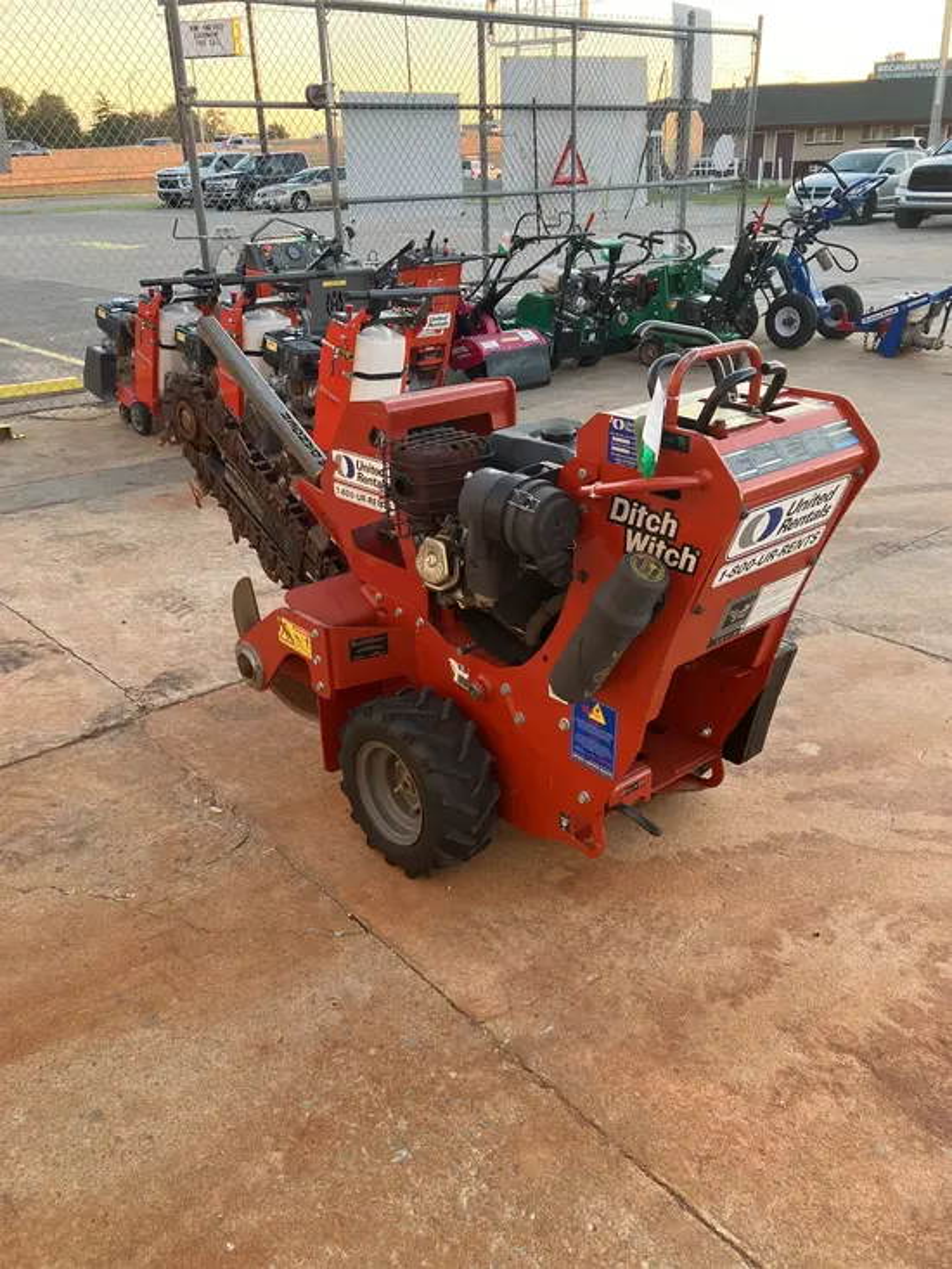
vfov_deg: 63.4
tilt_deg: -22.1
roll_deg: -1.7
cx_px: 476
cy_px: 634
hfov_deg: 49.8
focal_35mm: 28
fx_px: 1026
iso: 64
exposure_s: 1/121
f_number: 1.8
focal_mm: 3.99
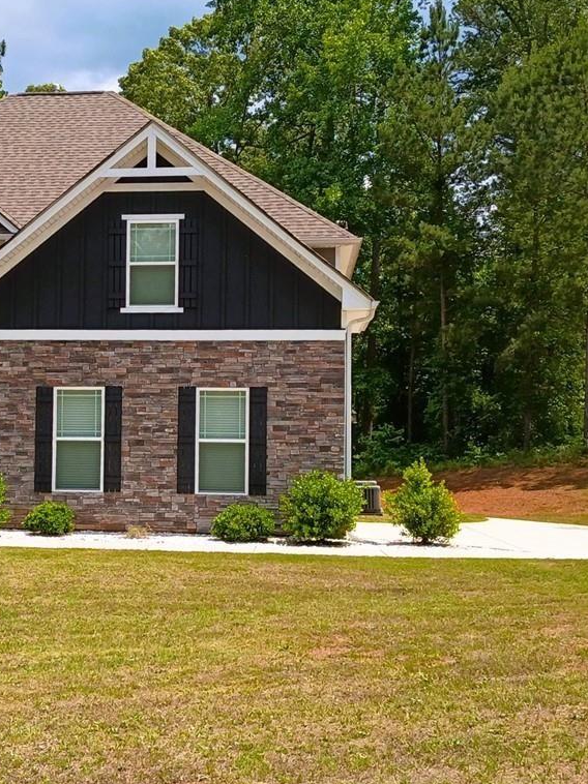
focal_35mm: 50
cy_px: 389
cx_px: 117
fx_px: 1133
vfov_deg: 38.2
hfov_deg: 28.5
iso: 100
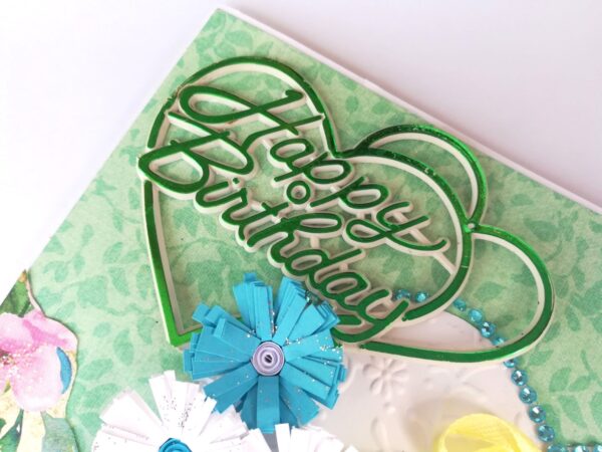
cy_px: 226
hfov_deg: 67.3
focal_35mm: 26
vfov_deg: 53.1
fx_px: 452
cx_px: 301
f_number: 2.2
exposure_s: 1/100
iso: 64
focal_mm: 3.83
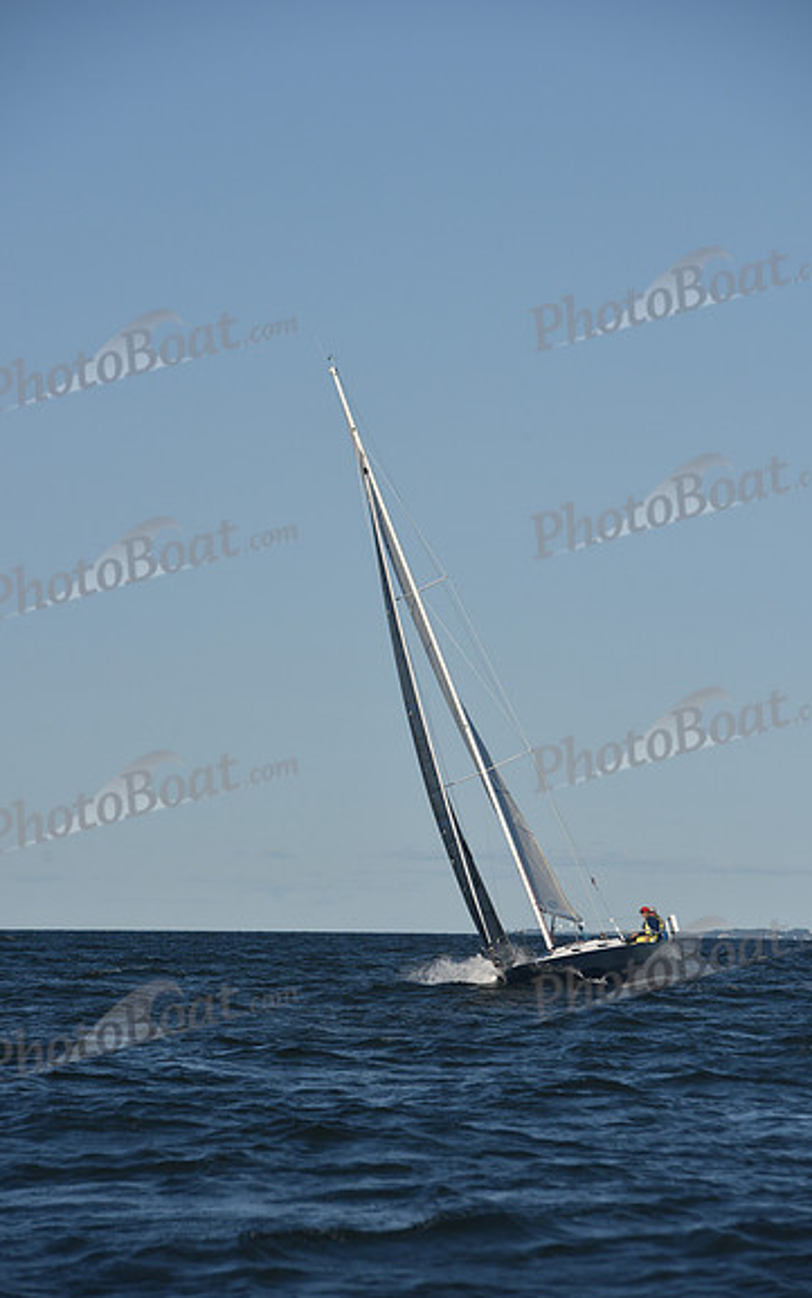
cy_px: 650
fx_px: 5979
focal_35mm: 169
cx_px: 415
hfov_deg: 7.8
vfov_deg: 12.4
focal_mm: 165
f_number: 7.1
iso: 250
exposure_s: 1/800
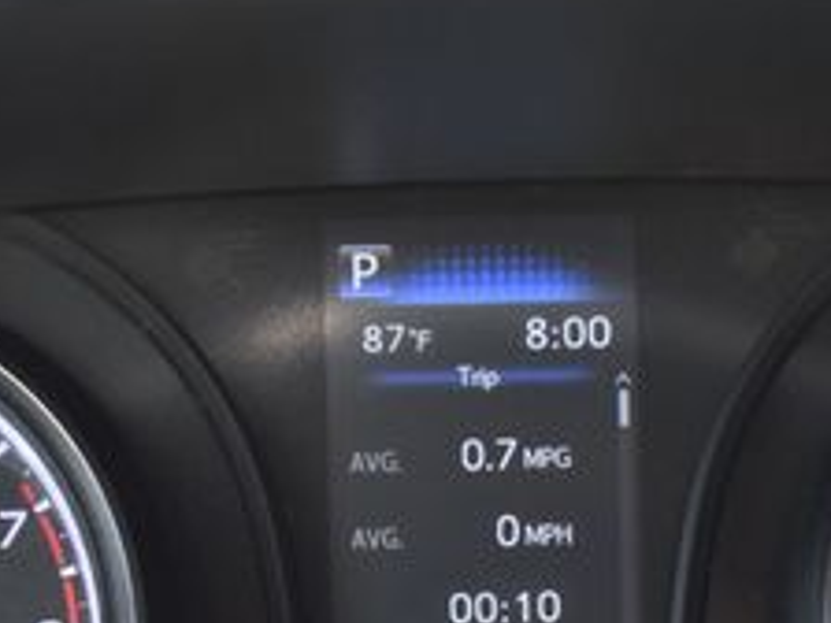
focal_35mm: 140
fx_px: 3361
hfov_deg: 14.1
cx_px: 505
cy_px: 619
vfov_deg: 10.5
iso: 400
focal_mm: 34
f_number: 7.1
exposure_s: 1/40
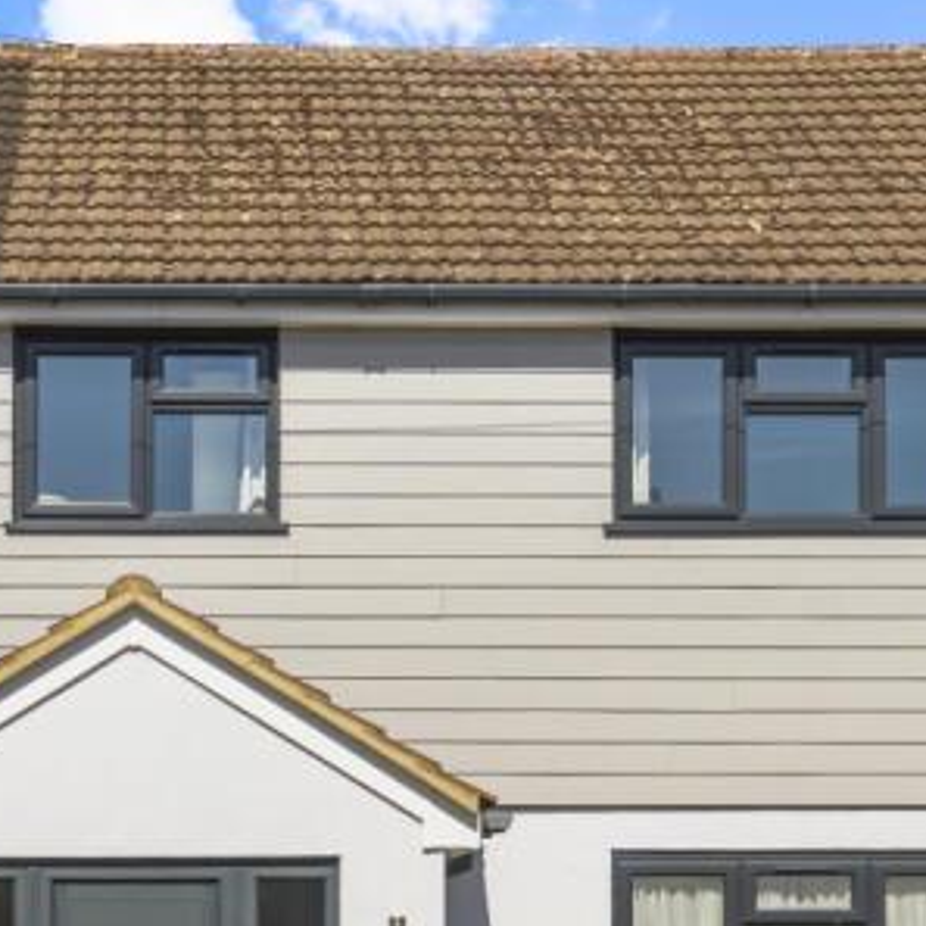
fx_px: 2617
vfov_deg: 19.7
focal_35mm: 86
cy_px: 825
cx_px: 203
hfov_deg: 19.9
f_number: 5.6
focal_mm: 29.5
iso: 320
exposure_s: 1/640
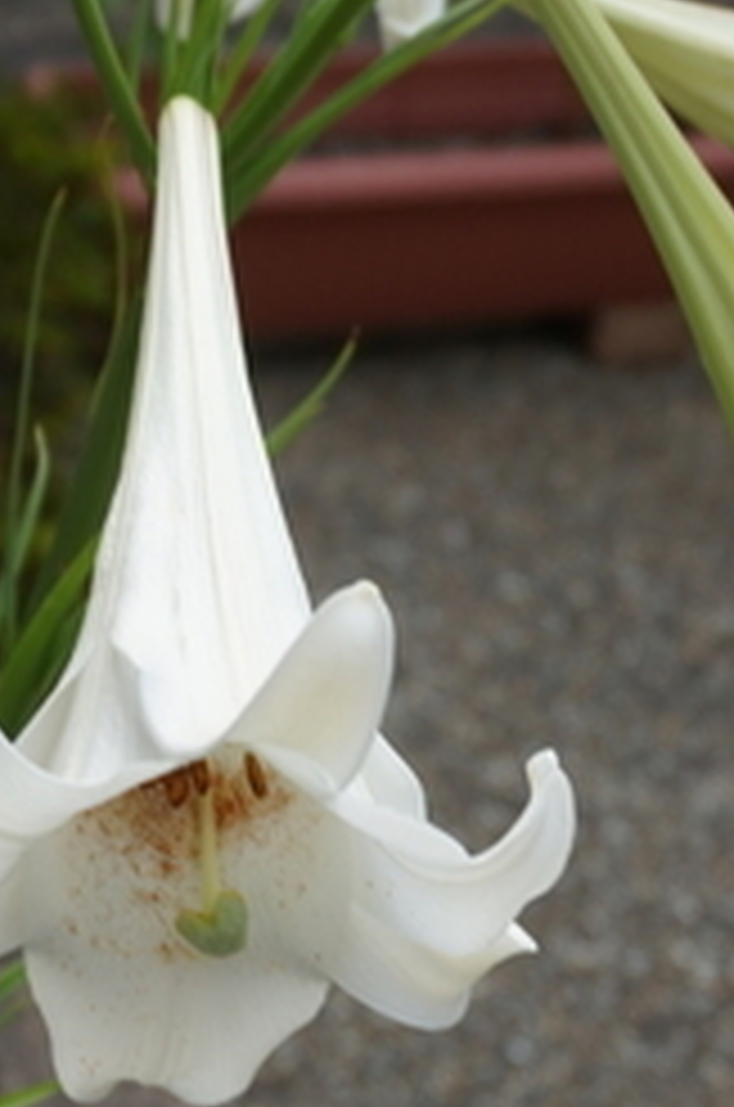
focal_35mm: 106
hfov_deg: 12.8
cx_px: 128
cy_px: 837
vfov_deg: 19.1
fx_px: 3262
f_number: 5.6
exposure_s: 1/80
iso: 100
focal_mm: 29
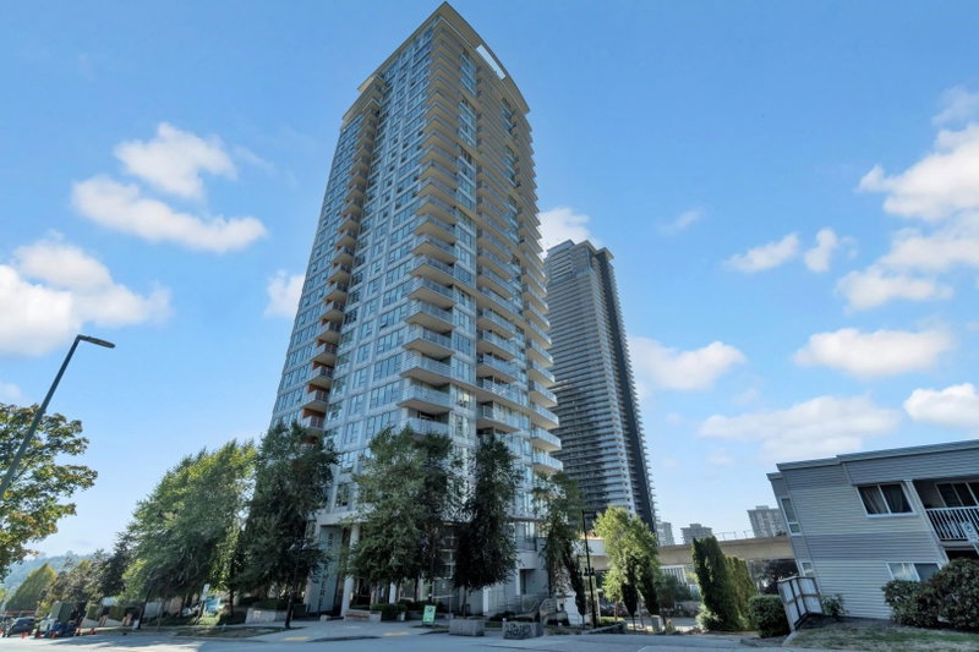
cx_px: 490
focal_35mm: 15
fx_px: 408
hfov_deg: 100.4
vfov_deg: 77.3
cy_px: 326
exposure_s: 1/1000
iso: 400
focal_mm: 10
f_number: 8
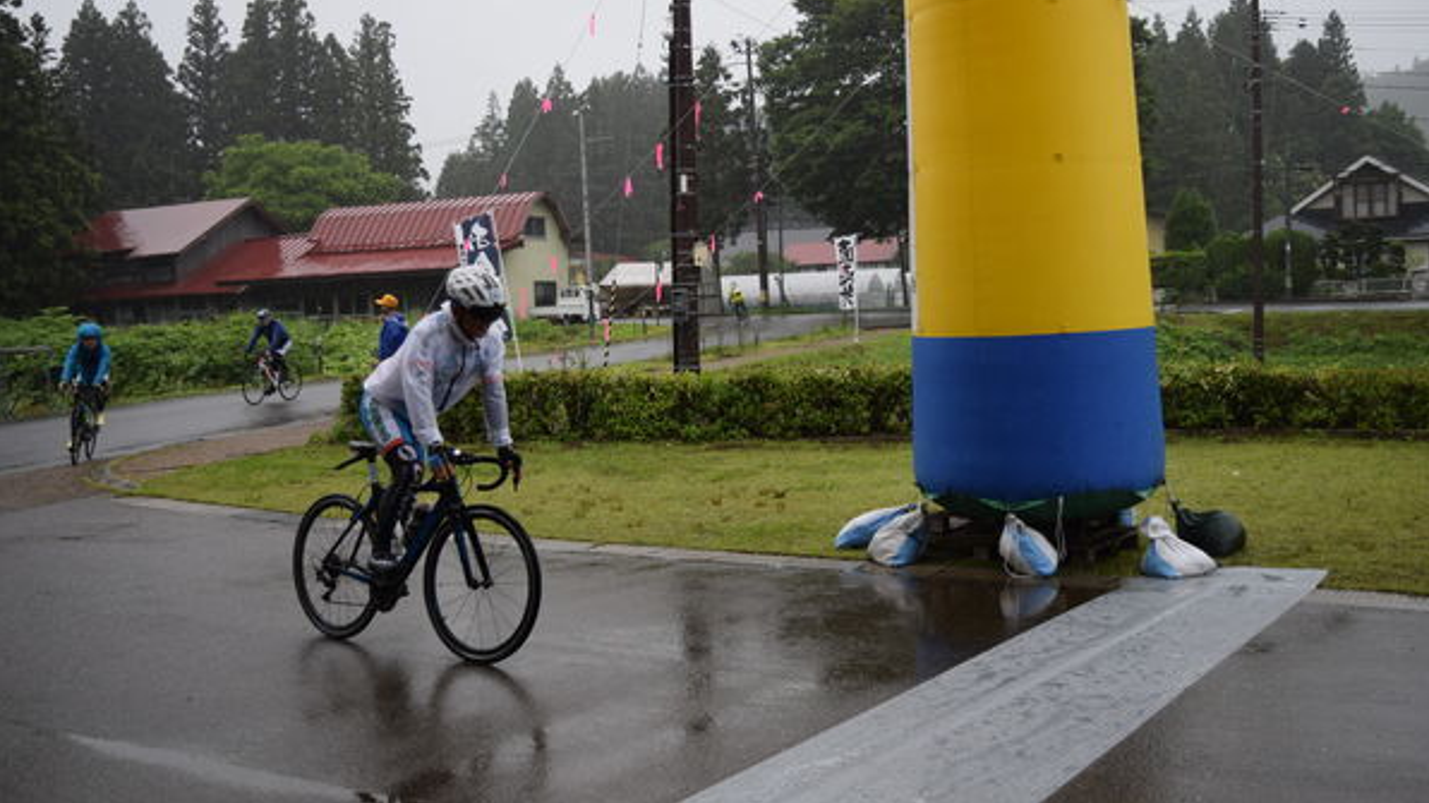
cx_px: 714
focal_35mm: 40
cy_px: 441
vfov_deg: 30.0
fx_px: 1497
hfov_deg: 51.0
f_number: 4
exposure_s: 1/1000
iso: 400
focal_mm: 25
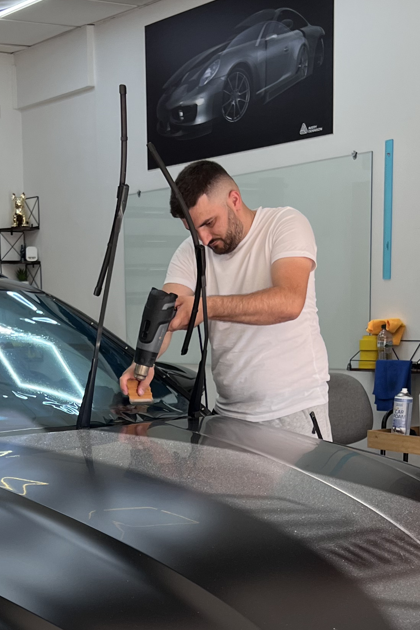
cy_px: 471
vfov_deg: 30.0
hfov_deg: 20.4
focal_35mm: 66
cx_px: 83
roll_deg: +1.0
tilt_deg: -6.8
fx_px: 1155
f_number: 1.5
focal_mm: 5.7
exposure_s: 1/181
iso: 50
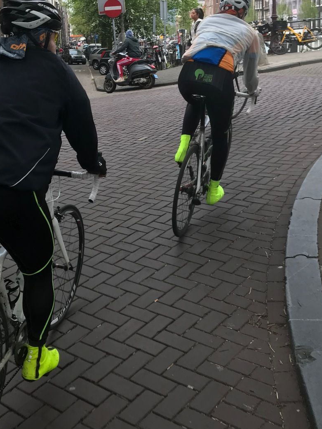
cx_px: 125
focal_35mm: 43
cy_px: 164
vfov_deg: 43.6
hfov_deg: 33.5
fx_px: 534
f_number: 1.8
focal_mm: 3.99
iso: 20
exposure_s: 1/309
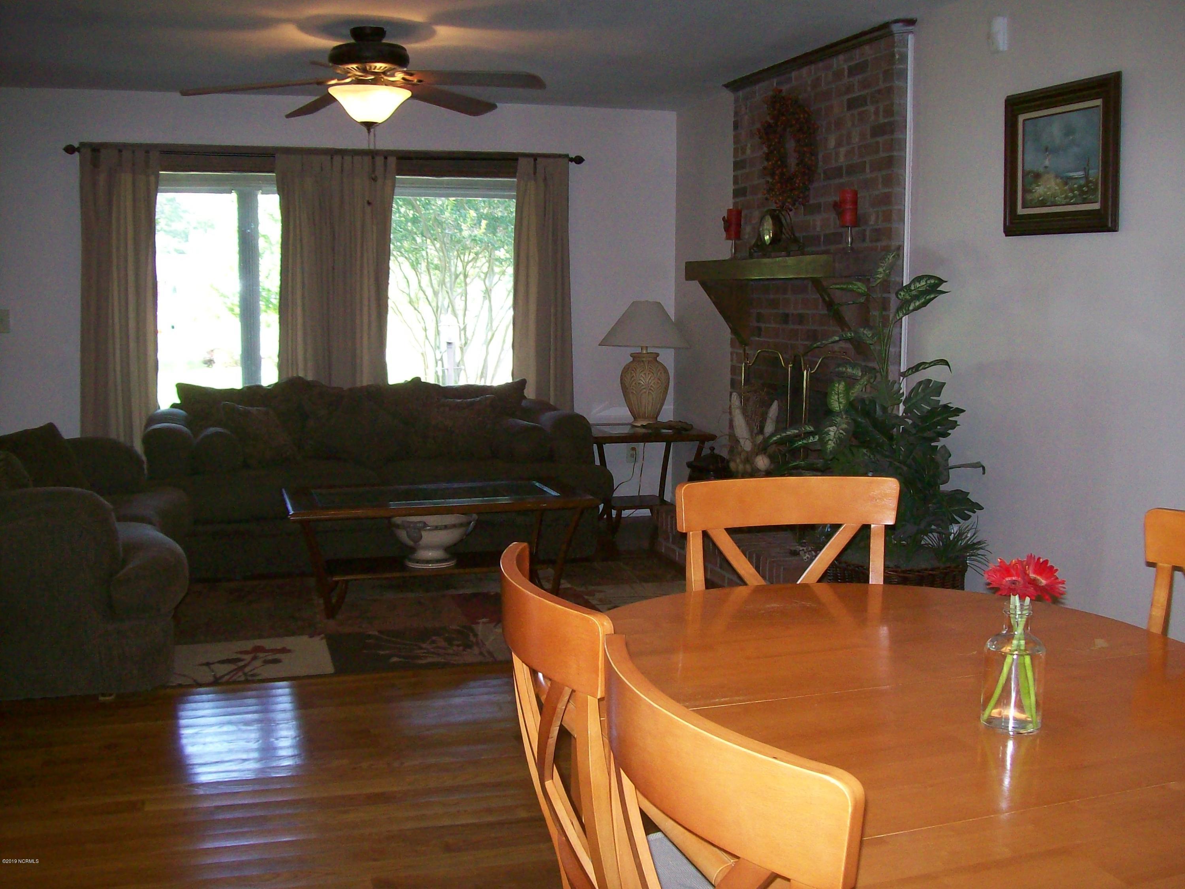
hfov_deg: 51.4
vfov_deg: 39.7
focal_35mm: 36
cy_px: 444
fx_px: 1232
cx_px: 592
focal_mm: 6
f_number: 2.7
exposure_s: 1/64
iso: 200
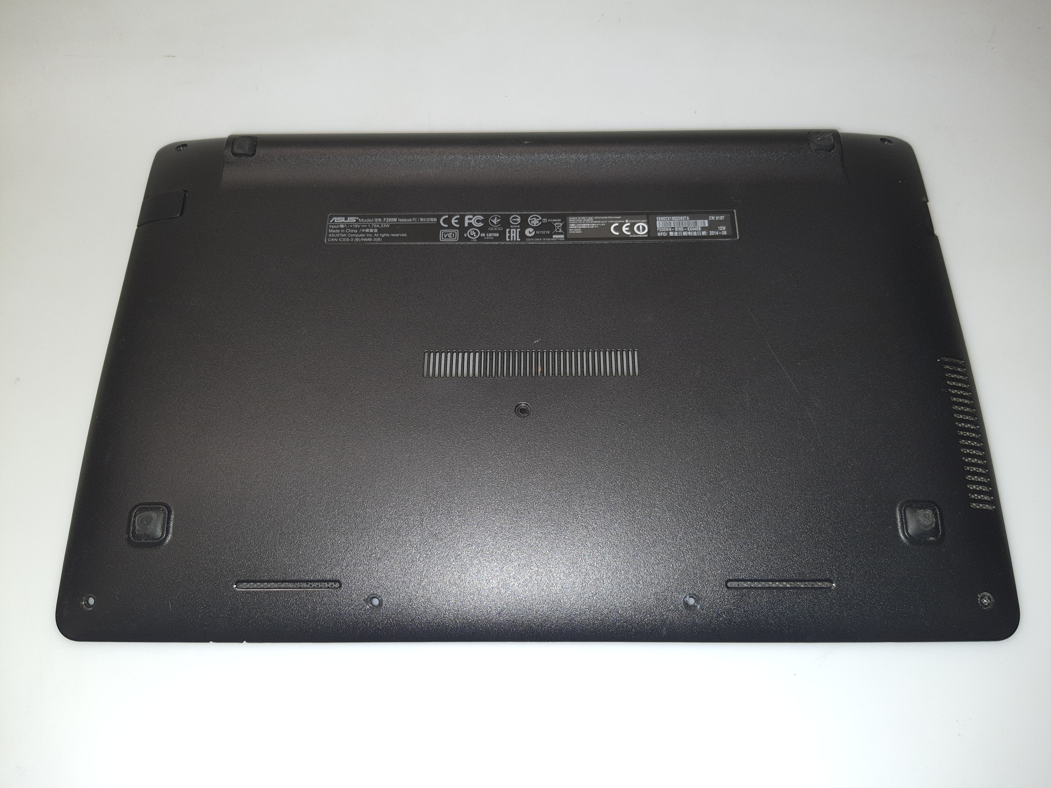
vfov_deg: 53.1
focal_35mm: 26
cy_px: 394
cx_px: 526
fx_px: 789
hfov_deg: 67.3
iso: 64
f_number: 1.7
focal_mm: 4.32
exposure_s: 1/50
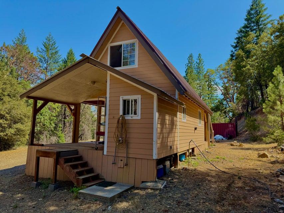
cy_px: 106
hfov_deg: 71.6
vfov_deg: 56.8
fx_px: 197
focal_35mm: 24
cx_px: 142
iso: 80
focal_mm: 6.76
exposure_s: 1/1689
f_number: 1.78
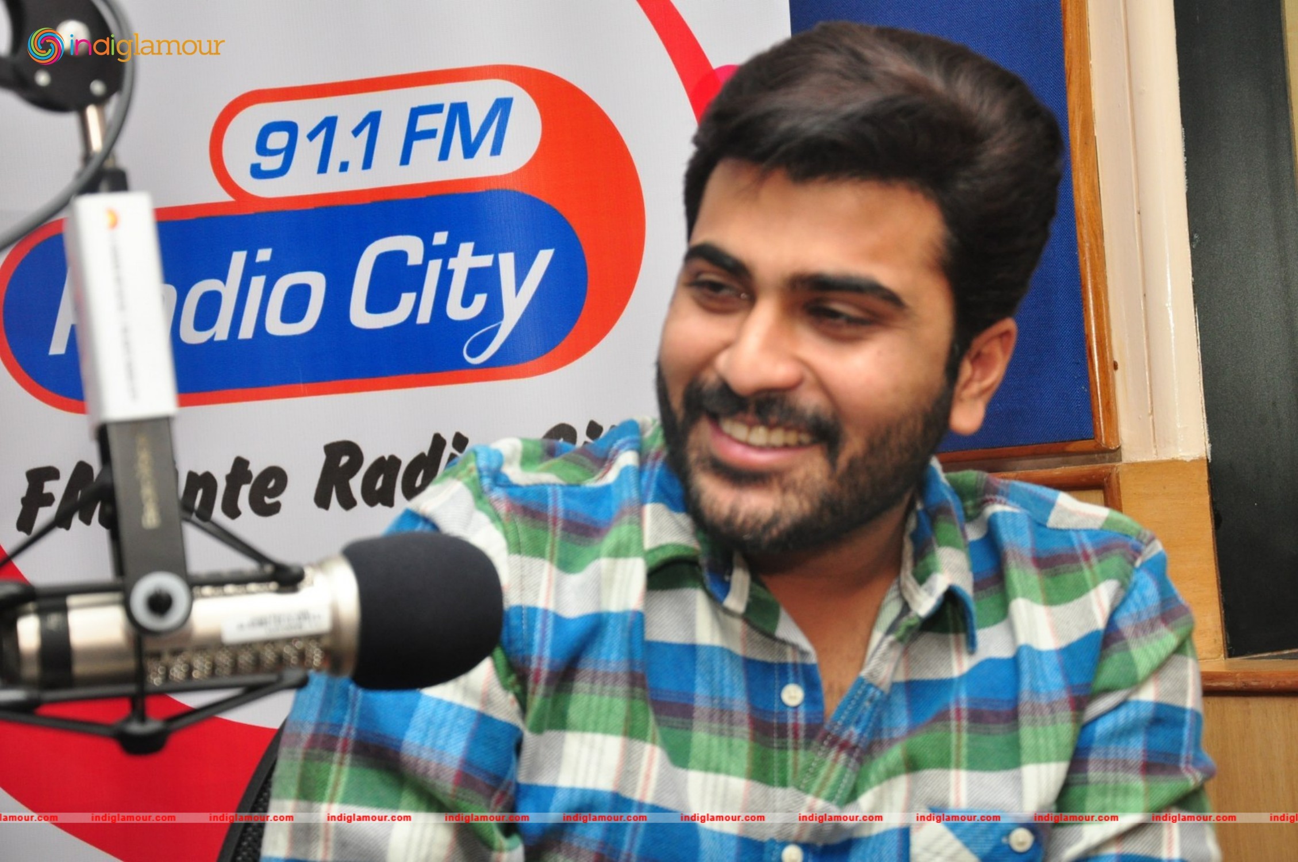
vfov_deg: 18.1
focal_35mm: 75
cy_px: 431
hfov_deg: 27.0
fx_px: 2701
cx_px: 649
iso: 800
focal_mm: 50
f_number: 5.6
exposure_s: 1/125
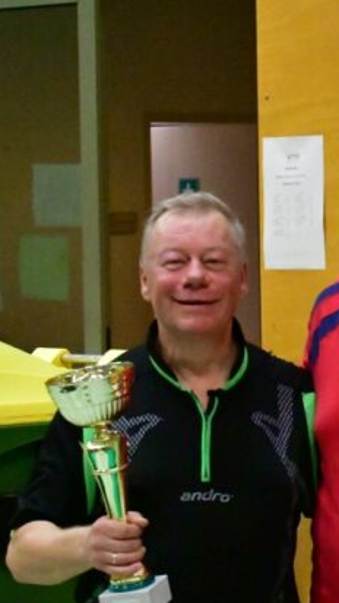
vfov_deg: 9.5
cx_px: 507
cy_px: 331
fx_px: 3647
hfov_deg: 5.3
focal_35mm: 228
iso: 25600
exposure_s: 1/800
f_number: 6.3
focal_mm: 78
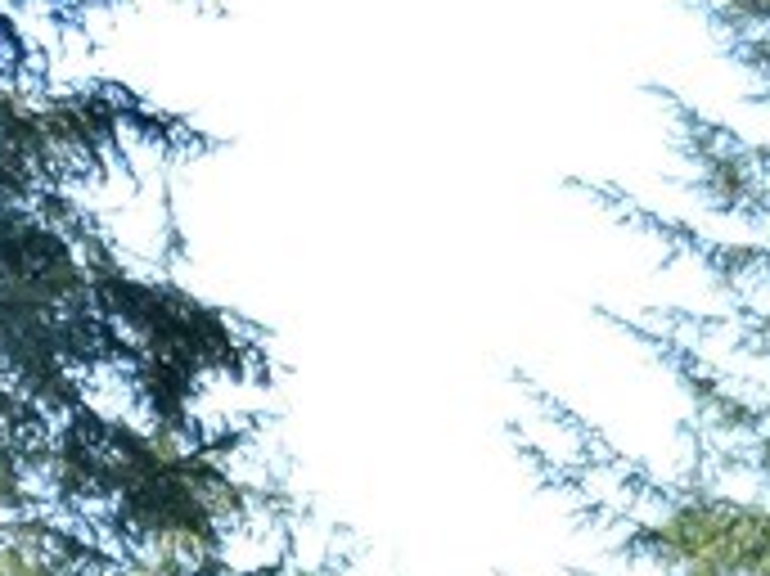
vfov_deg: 4.5
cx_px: -281
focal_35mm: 329
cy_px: 1073
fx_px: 7313
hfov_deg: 6.0
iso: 560
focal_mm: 36
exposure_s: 1/1000
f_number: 4.8
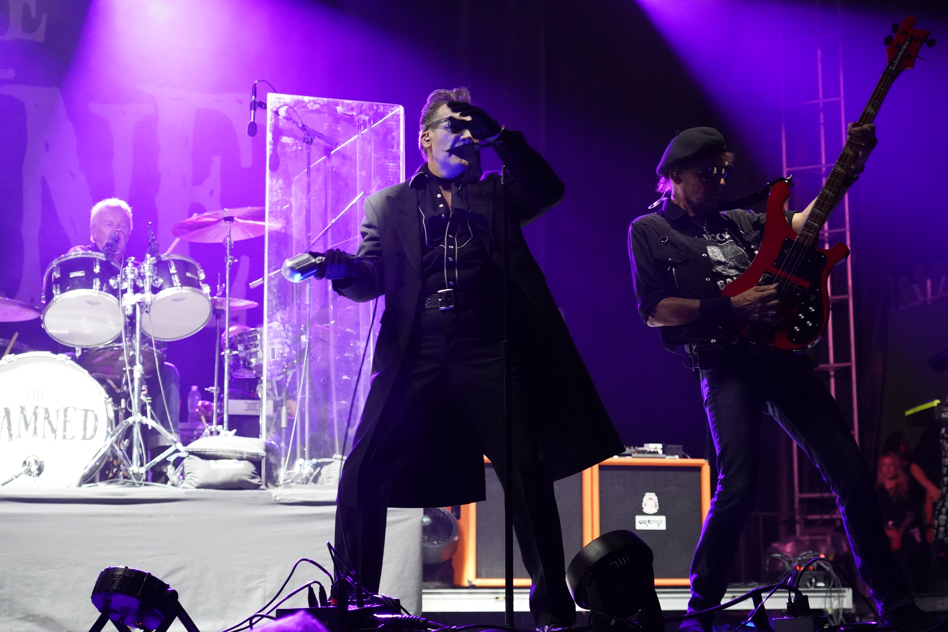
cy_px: 287
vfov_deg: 18.7
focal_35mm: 73
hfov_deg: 27.7
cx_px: 494
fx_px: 1922
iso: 8000
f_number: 4
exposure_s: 1/160
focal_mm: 63
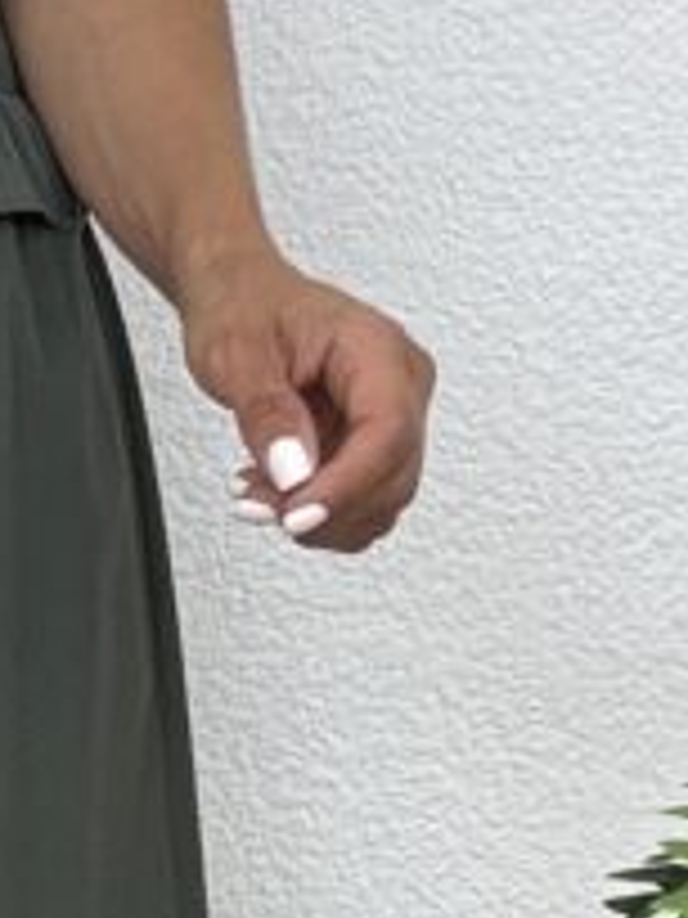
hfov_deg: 9.2
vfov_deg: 12.4
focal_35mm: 158
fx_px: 4187
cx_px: -232
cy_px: 916
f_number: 1.9
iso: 40
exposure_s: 1/100
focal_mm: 2.69
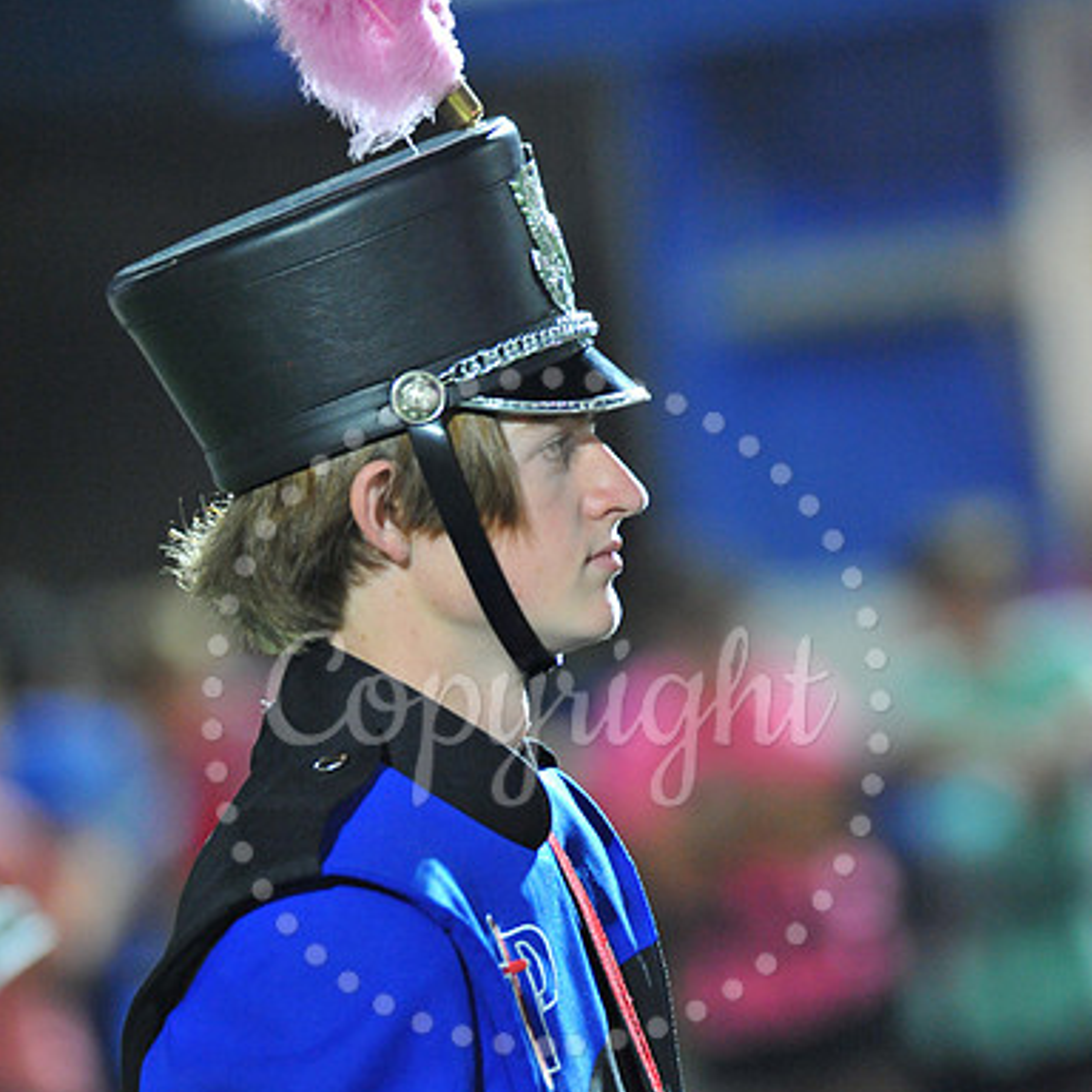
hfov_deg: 3.0
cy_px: 708
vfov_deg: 3.0
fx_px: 20629
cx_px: 546
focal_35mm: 578
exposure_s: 1/160
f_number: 6.3
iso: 5000
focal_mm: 450
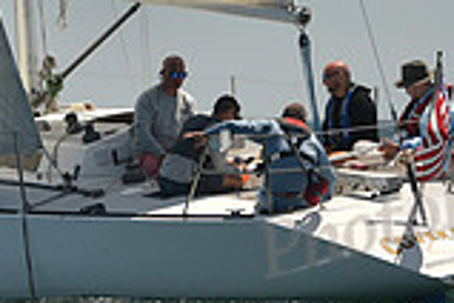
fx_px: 6910
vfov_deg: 2.5
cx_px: 114
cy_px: 96
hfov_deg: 3.8
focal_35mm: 548
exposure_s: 1/800
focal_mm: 150
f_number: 5.6
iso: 250
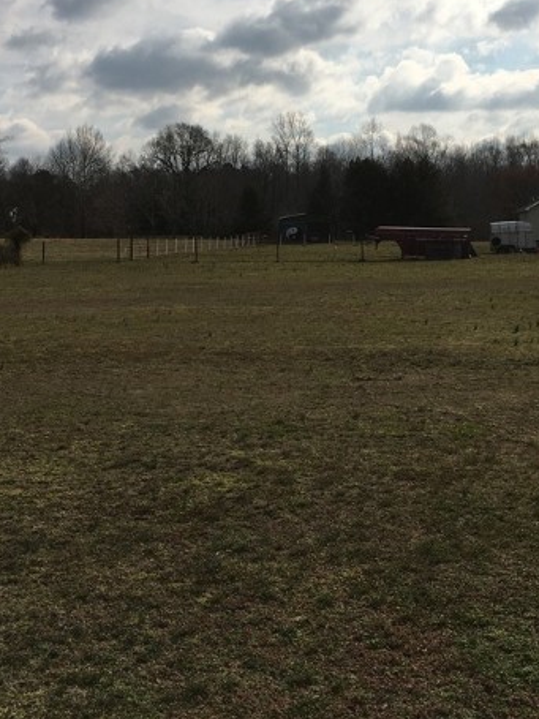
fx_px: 1018
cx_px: 251
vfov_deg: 38.8
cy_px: 289
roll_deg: -0.4
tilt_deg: -3.3
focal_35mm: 49
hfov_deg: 29.7
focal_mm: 4.15
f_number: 2.2
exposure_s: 1/4274
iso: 25
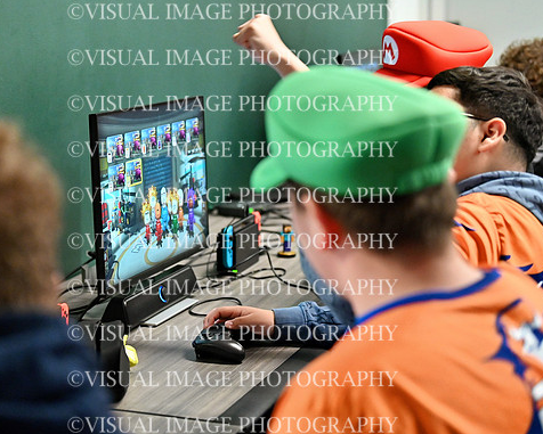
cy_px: 218
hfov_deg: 23.8
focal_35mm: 80
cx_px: 233
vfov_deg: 19.2
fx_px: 1286
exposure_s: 1/160
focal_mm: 70
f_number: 2.8
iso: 6400
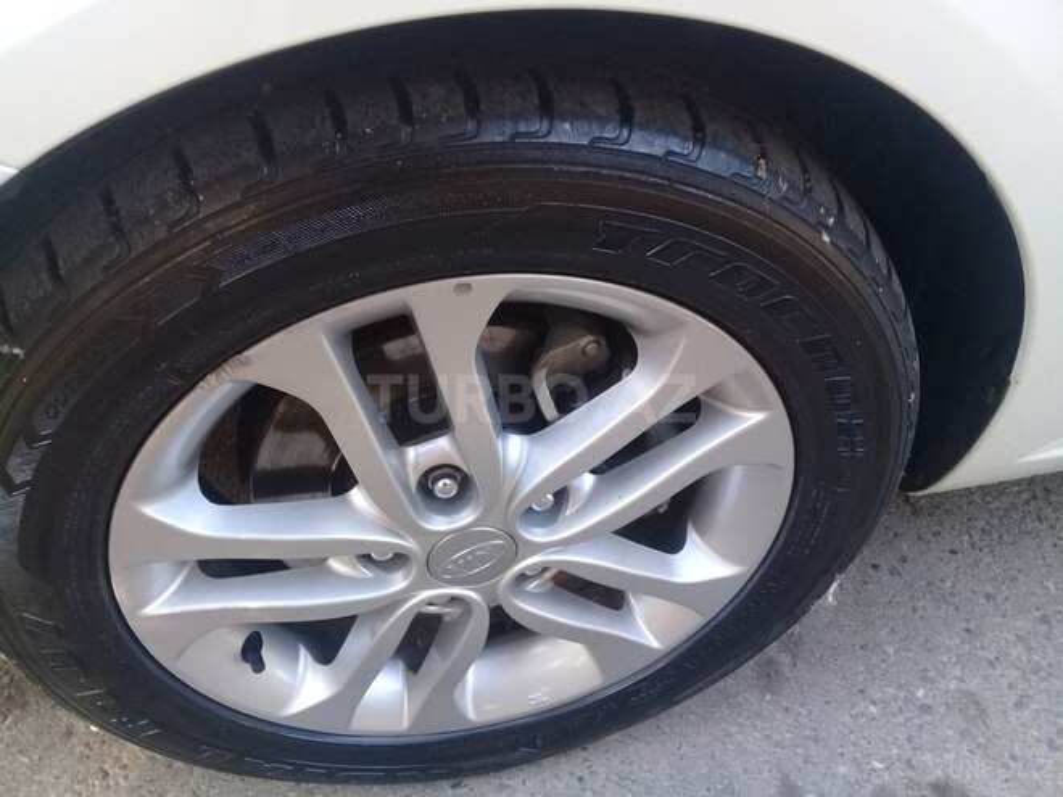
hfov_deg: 58.4
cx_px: 532
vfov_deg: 45.4
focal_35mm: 31
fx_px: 952
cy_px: 398
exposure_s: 1/33
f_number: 2.2
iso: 64
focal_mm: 3.3
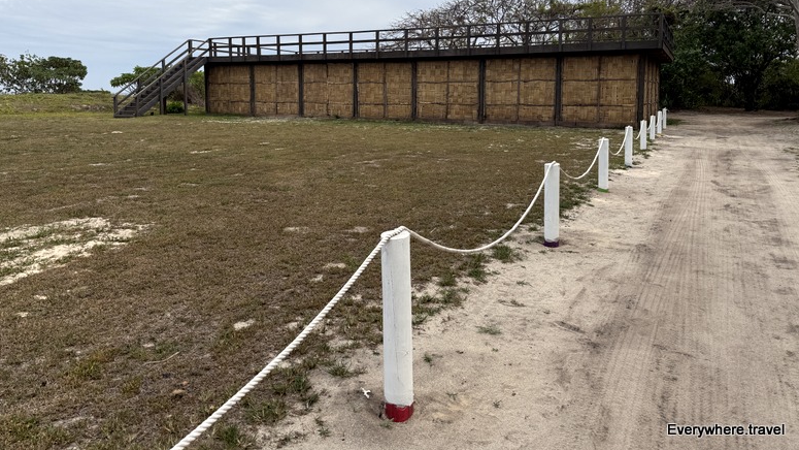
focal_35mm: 27
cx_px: 394
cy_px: 146
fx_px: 572
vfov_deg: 42.3
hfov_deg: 69.9
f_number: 1.78
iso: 80
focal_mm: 6.76
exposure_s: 1/6173
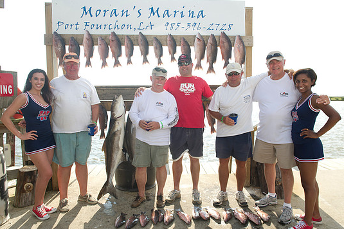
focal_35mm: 26
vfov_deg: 49.5
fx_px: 248
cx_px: 179
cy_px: 115
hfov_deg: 69.4
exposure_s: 1/250
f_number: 7.1
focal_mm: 24
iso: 125
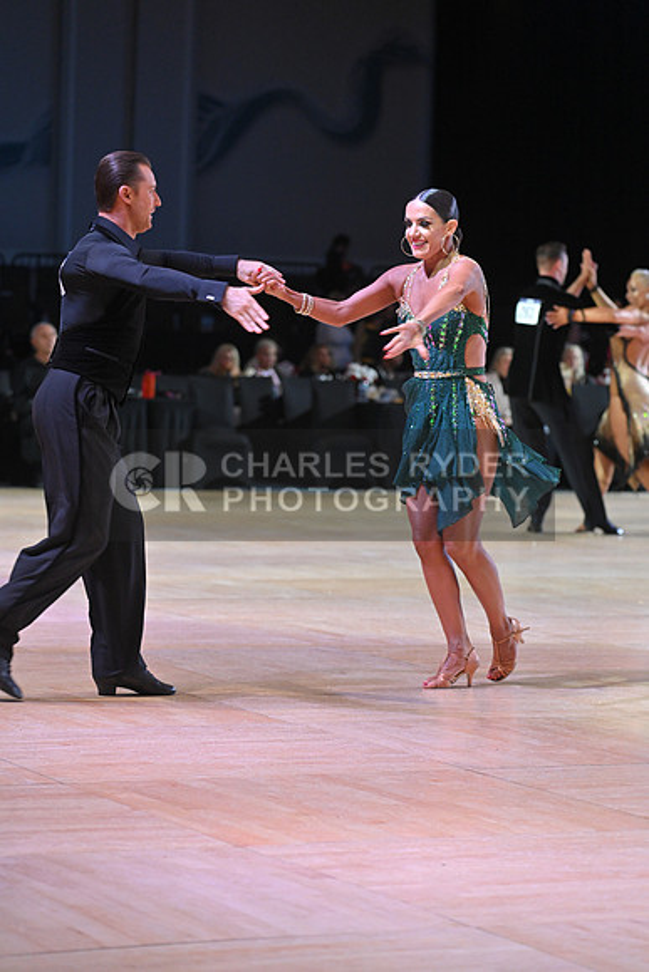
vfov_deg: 16.8
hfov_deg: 11.2
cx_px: 324
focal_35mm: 122
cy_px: 486
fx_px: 3297
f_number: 4
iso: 2000
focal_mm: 122
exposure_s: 1/250
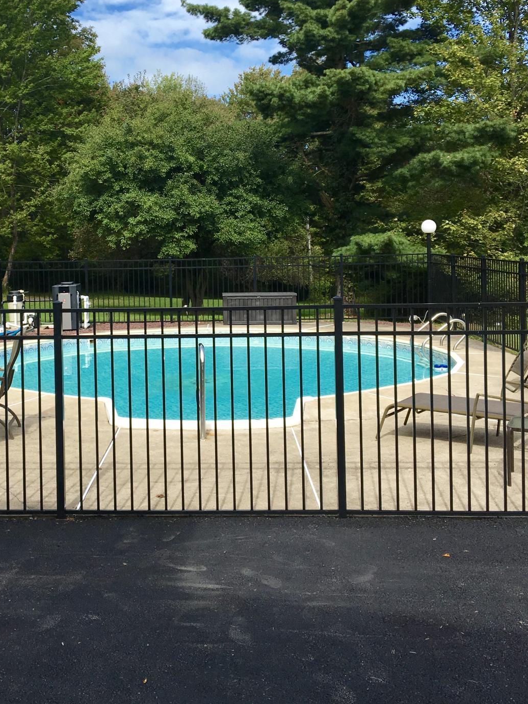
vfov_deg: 44.5
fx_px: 854
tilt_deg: +0.1
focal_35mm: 42
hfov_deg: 34.0
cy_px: 269
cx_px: 171
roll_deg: +1.7
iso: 25
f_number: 2.2
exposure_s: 1/1425
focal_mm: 4.15
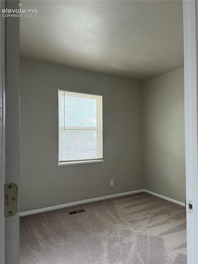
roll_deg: +0.0
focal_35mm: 24
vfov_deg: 71.6
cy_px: 132
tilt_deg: +0.3
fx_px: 183
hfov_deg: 56.8
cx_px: 99
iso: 400
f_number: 1.78
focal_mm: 6.76
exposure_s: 1/60
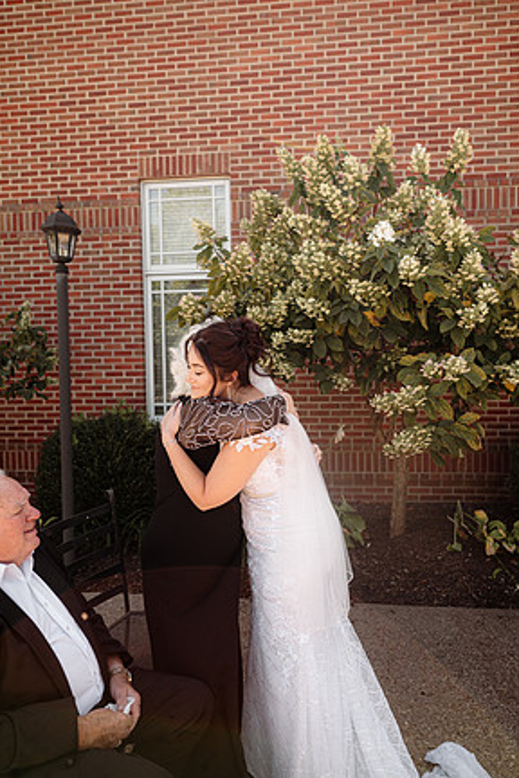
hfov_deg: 51.3
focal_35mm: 25
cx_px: 269
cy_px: 384
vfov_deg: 71.5
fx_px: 541
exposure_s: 1/400
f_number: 2.8
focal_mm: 24
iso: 160
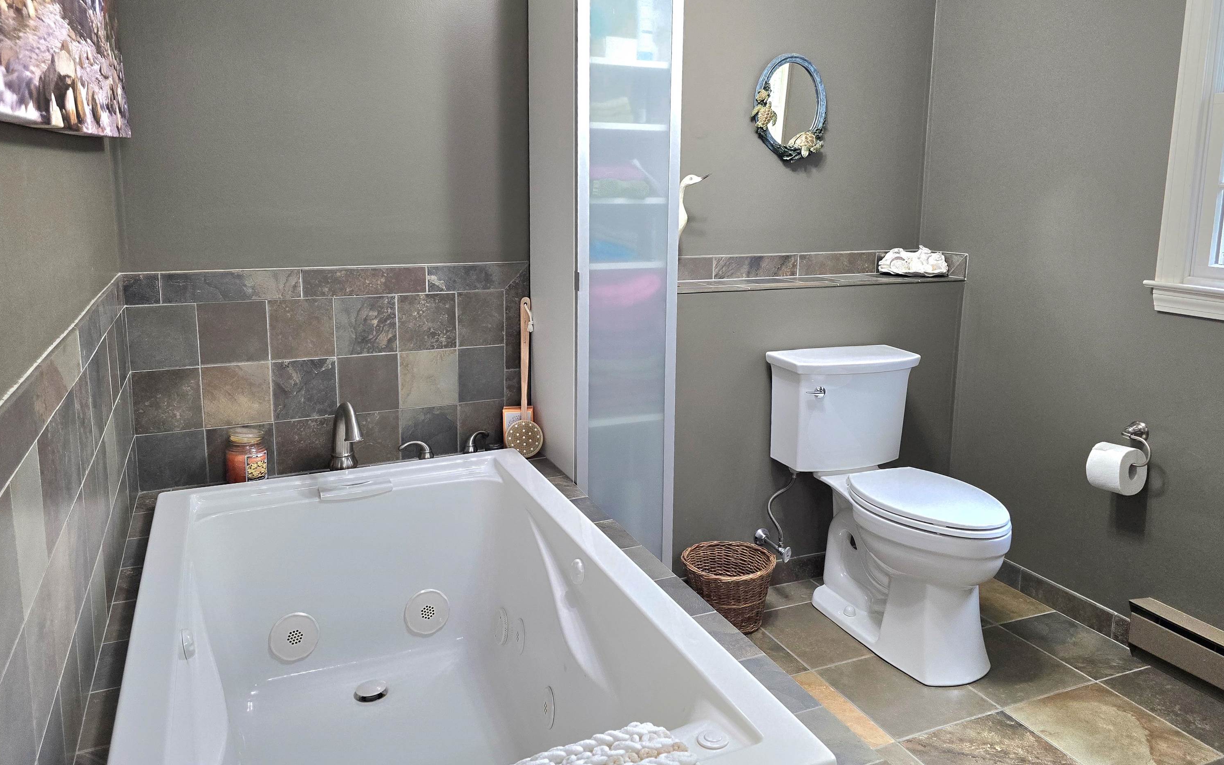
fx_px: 834
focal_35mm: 25
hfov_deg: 72.5
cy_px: 314
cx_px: 625
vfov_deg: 49.0
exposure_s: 1/120
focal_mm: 6.3
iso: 250
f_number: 1.7
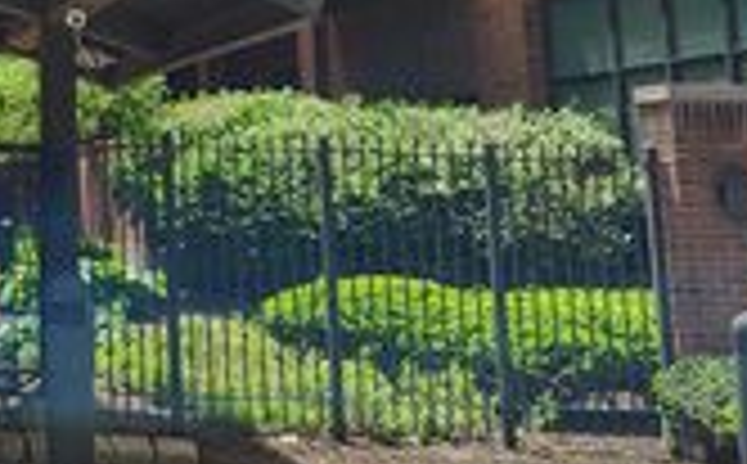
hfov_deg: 23.7
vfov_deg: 16.0
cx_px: -220
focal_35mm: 77
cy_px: -128
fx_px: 1564
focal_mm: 5.56
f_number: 1.8
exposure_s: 1/464
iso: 100
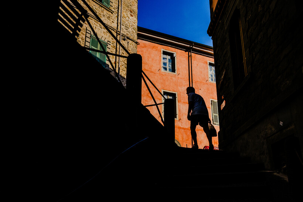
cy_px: 101
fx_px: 295
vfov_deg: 37.9
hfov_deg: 54.4
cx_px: 152
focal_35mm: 35
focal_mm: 23
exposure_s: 1/4000
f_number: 5.6
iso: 1600
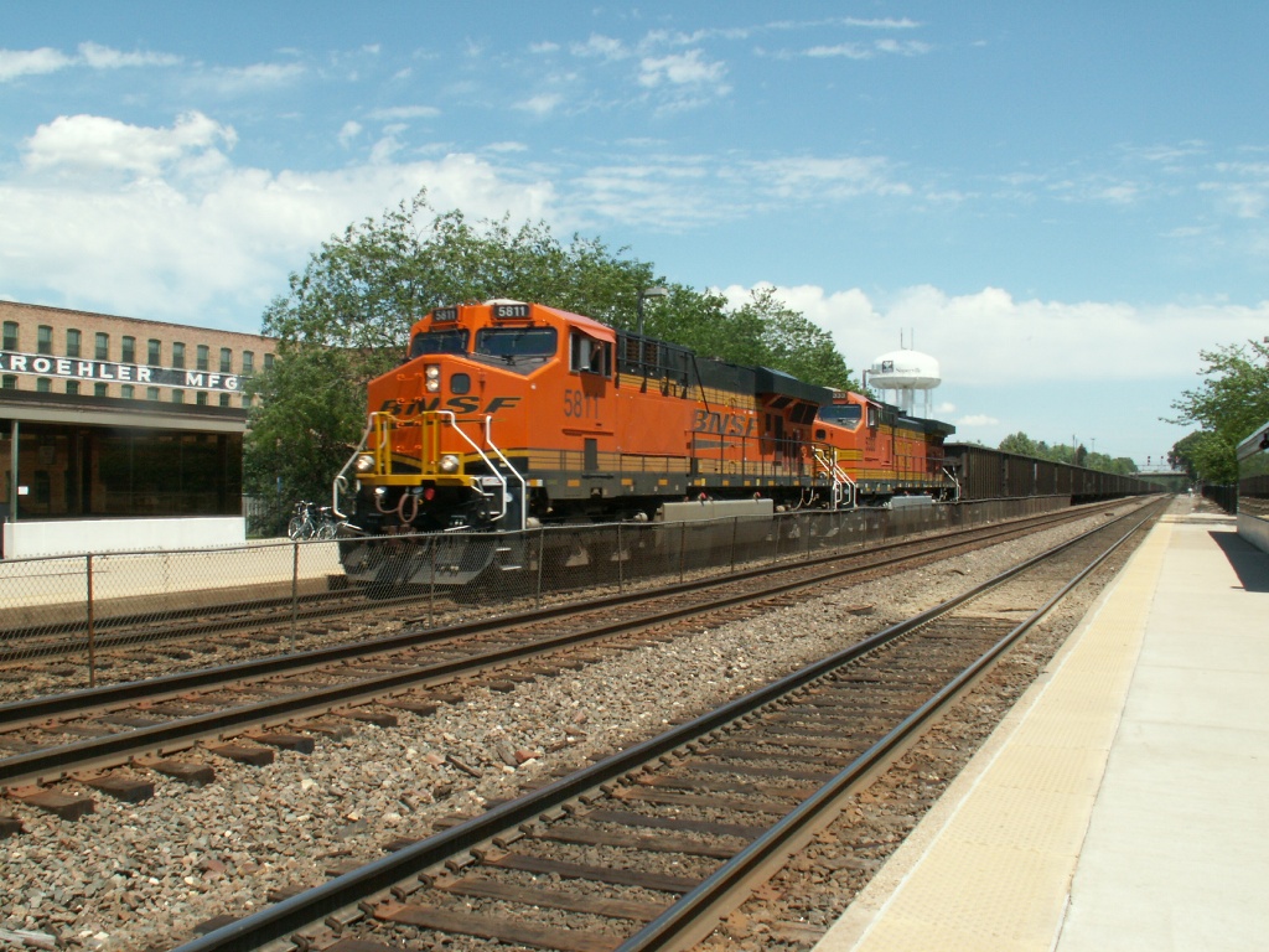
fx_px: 1283
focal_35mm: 35
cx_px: 634
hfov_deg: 52.6
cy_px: 476
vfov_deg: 40.7
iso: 64
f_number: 7.1
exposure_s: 1/200
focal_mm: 5.86
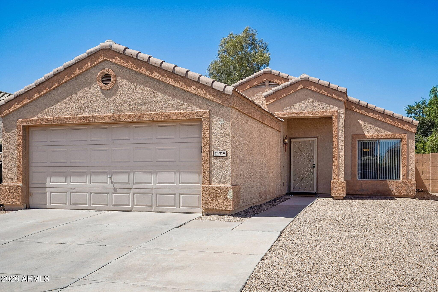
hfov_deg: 54.4
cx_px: 219
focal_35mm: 35
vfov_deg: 37.8
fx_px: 426
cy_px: 146
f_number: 8
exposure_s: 1/1600
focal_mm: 35
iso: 400
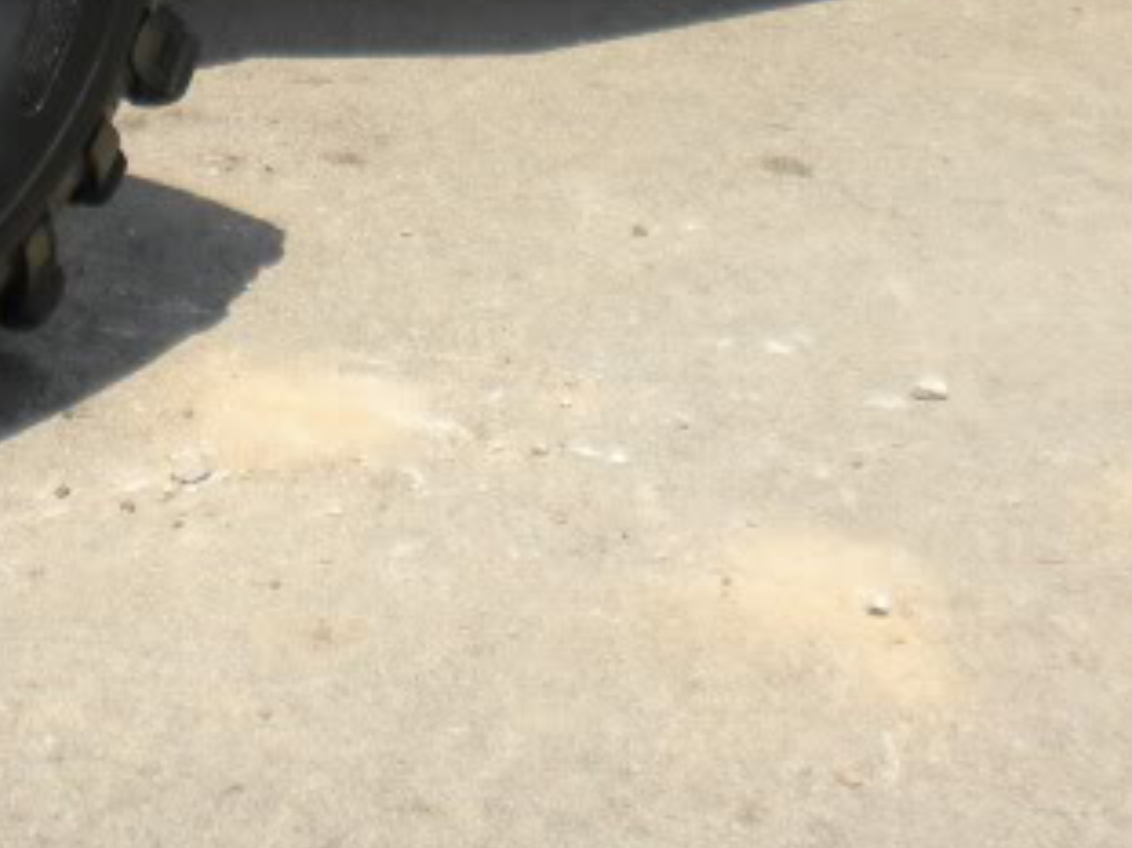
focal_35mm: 122
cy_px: -404
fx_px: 3988
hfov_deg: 16.1
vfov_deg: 11.6
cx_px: 426
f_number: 3.5
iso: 64
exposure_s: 1/470
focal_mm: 6.6
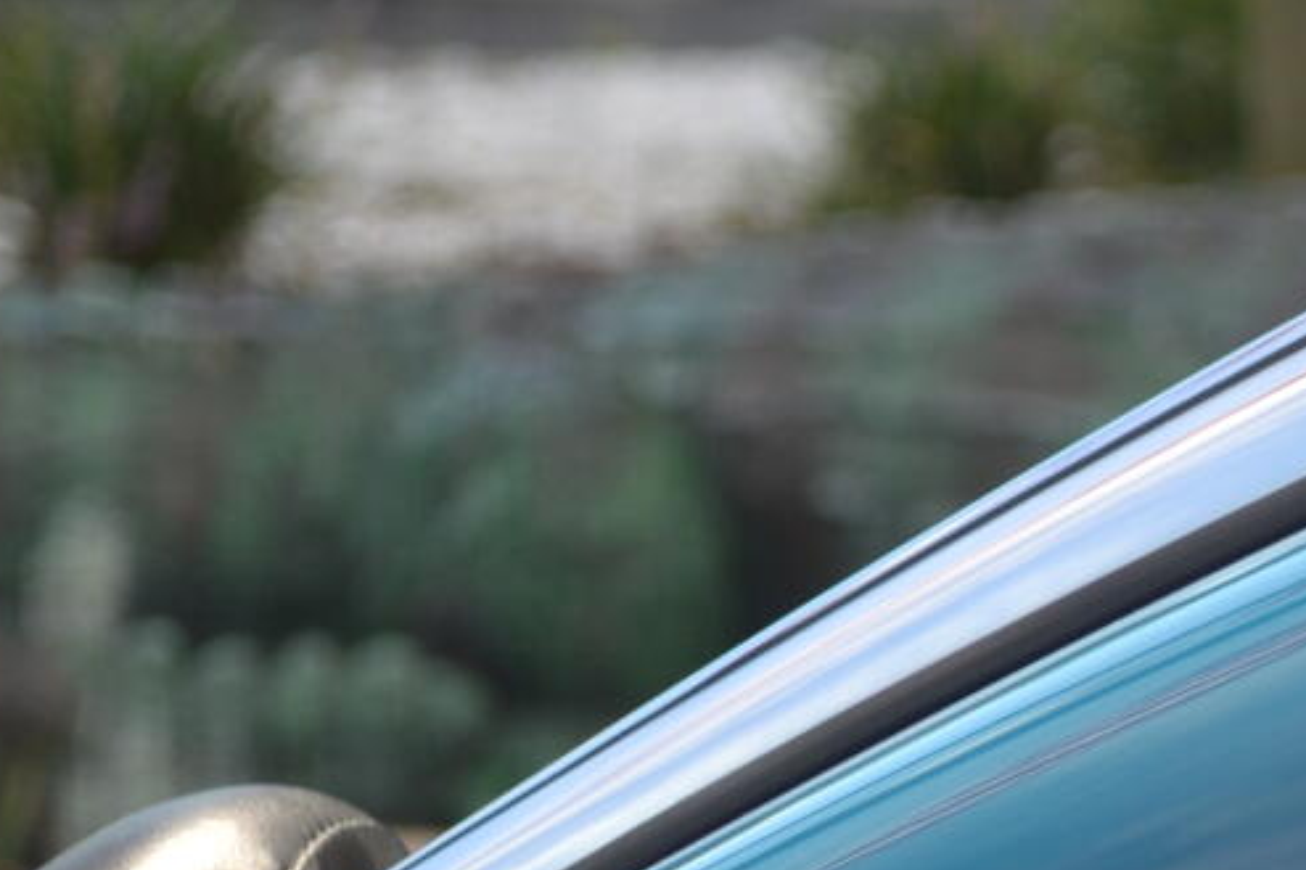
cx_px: 2054
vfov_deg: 5.6
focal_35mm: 243
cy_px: 1014
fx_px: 8812
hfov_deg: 8.3
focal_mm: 40
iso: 100
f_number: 5.3
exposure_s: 1/160
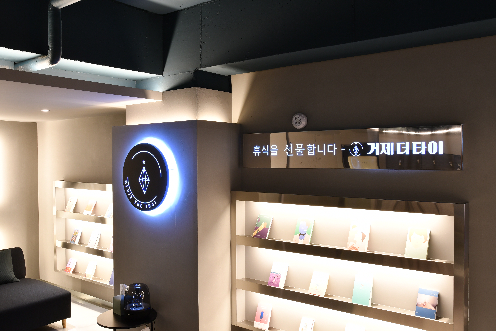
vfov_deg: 43.6
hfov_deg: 61.9
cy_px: 166
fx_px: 413
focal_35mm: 30
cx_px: 248
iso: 100
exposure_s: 1.6
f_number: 11
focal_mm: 20
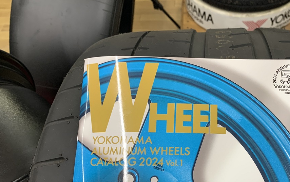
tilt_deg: -56.4
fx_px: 308
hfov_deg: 49.2
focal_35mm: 39
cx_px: 202
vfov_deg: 32.2
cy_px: 134
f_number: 1.8
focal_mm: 4.25
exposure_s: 1/100
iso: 80
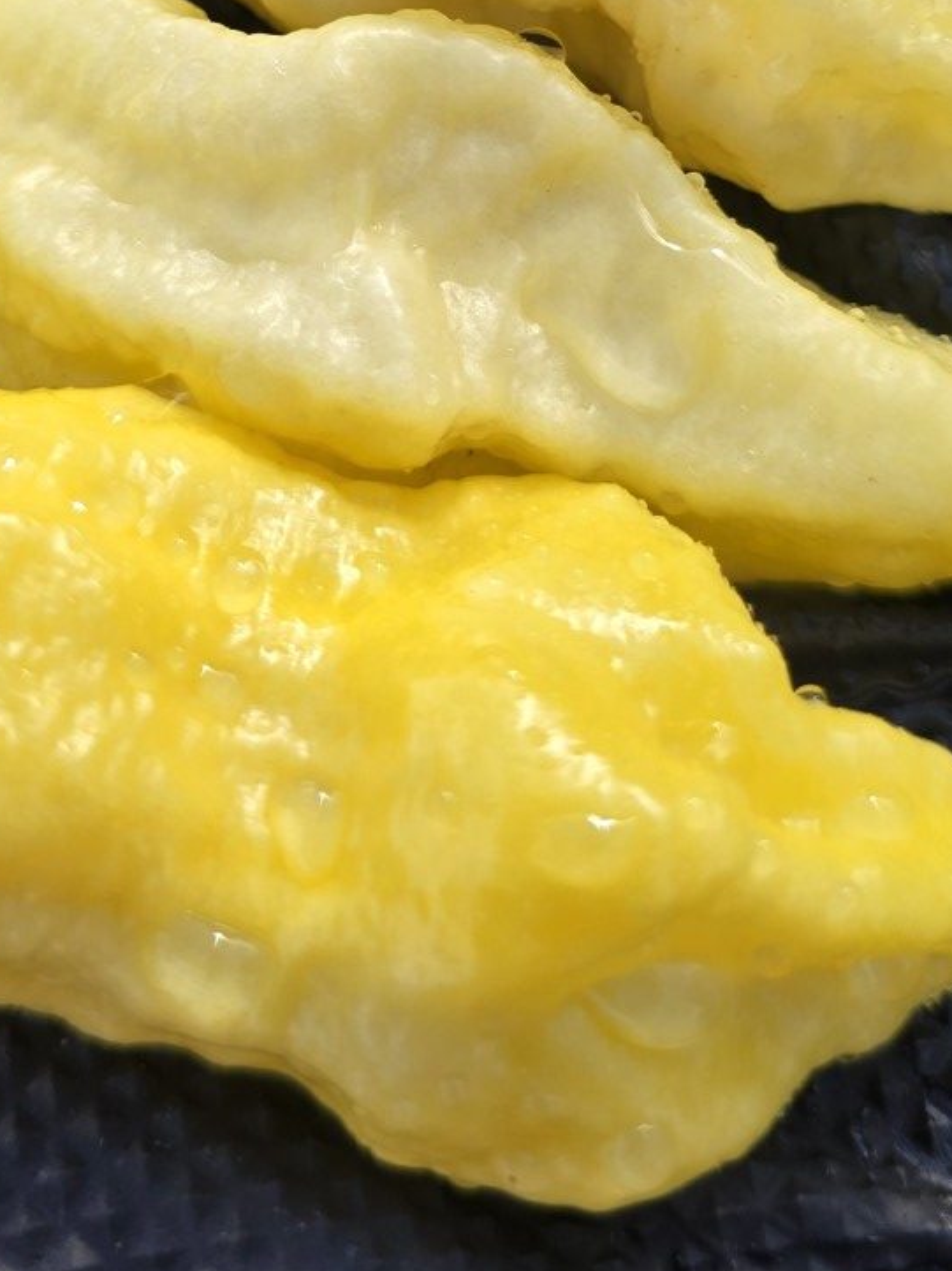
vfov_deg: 35.1
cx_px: 498
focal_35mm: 51
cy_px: 107
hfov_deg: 28.5
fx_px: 1871
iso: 12
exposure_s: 1/249
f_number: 1.7
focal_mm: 6.3
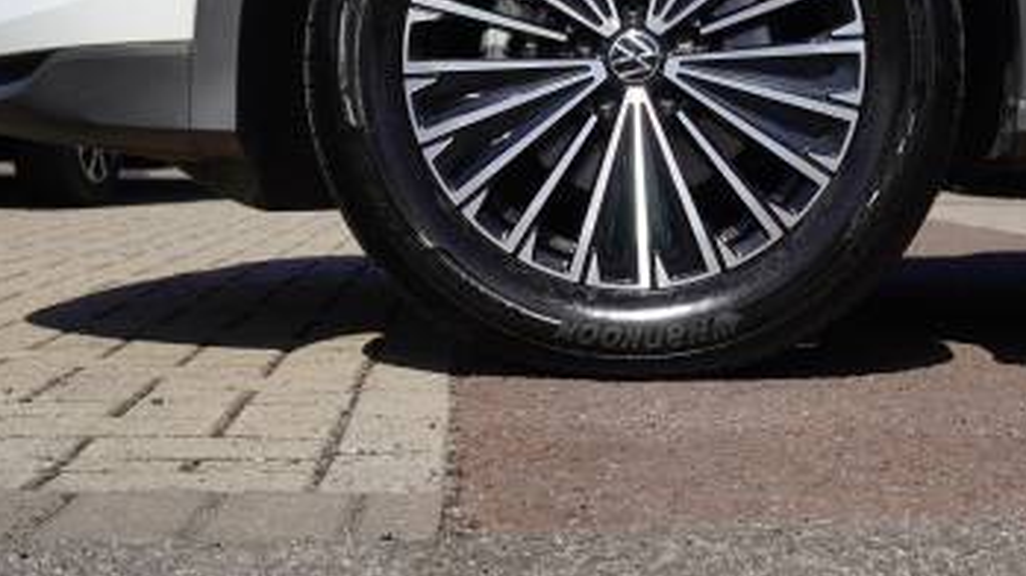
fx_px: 1957
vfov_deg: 16.4
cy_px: -18
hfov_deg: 29.2
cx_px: 691
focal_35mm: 72
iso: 100
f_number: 6.3
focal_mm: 25
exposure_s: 1/320
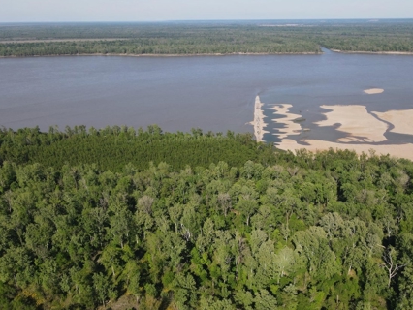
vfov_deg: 46.8
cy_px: 172
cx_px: 246
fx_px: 358
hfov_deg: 59.5
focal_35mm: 30
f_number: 2.8
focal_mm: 4.5
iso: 110
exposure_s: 1/725
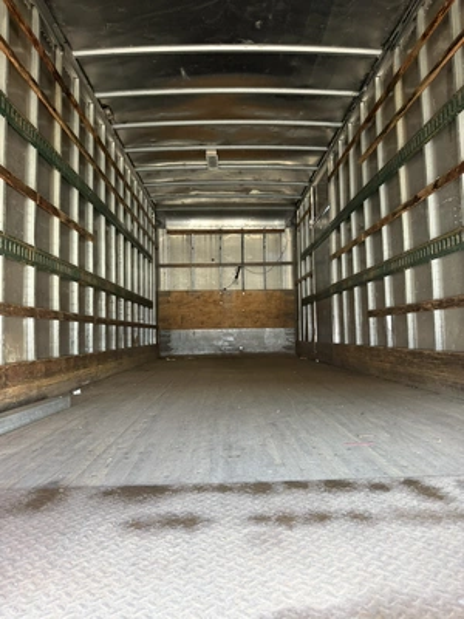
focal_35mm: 24
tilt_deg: +3.7
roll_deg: +3.7
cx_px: 232
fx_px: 429
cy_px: 310
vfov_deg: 71.6
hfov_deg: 56.8
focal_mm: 6.76
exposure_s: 1/60
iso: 250
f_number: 1.78
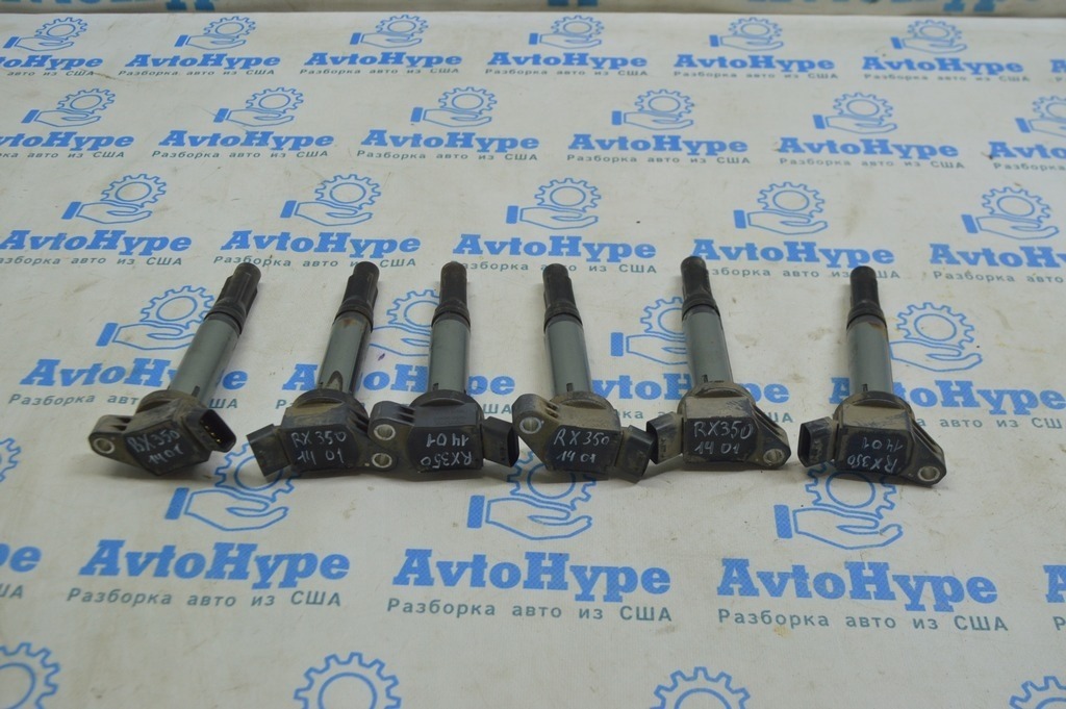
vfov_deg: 36.8
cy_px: 354
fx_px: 1065
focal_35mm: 36
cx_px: 533
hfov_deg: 53.2
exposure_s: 1/40
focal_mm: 24
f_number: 5.6
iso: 400
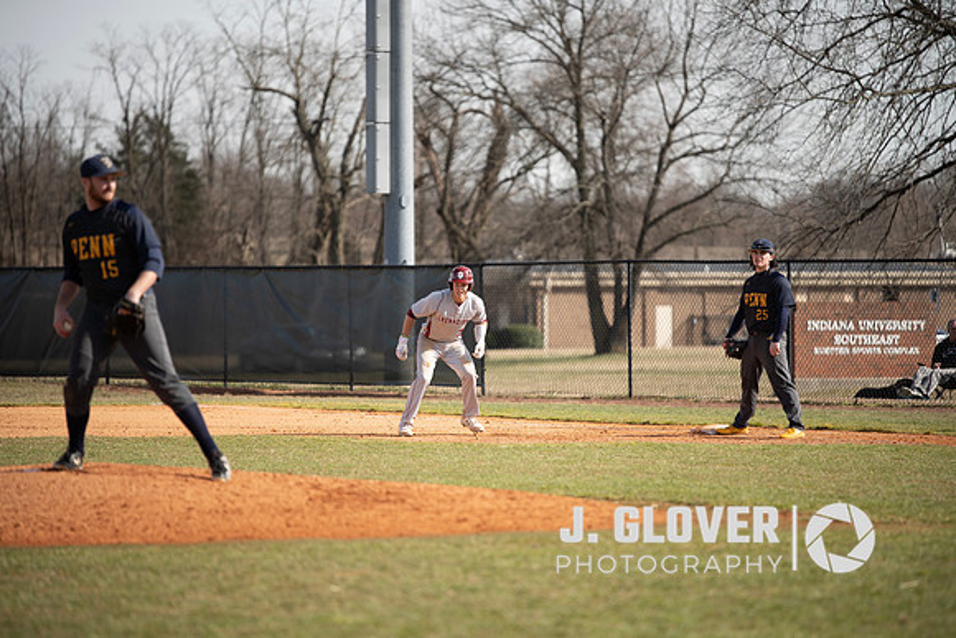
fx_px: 5312
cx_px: 478
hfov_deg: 10.3
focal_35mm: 200
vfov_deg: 6.9
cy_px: 319
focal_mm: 200
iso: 200
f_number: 2.8
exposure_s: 1/1000
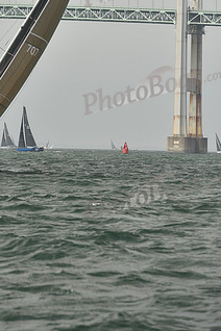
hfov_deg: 5.4
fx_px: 2348
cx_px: 29
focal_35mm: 255
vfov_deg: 8.1
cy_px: 49
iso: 250
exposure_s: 1/640
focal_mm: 140
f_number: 6.3
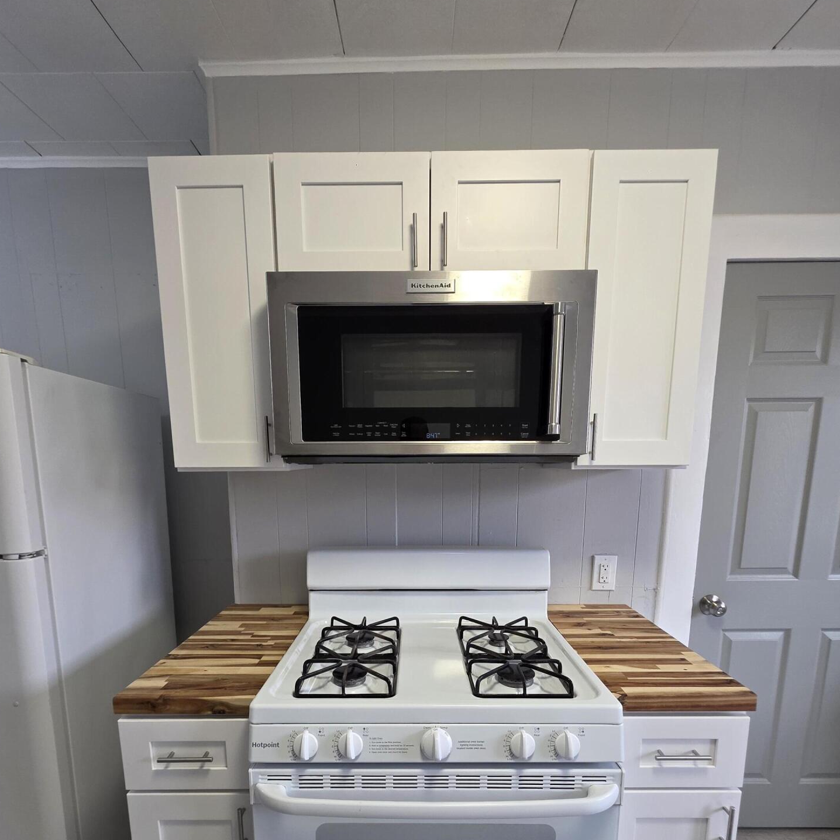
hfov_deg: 87.4
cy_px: 539
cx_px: 412
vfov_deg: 85.2
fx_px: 439
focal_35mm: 16
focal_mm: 2.2
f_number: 1.9
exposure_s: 1/120
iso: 200
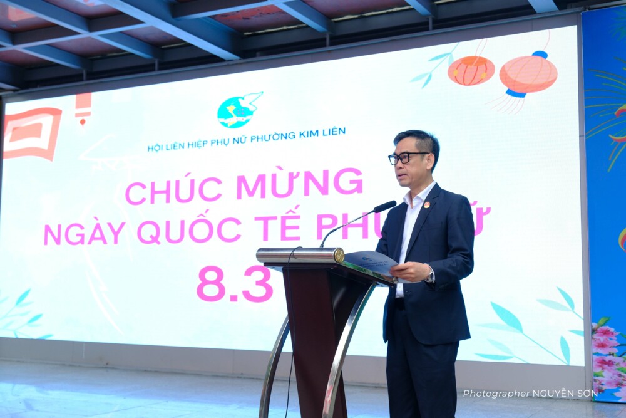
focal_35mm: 45
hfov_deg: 43.6
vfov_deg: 29.9
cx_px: 313
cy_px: 209
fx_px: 783
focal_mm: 30.2
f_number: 4
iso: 800
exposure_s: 1/160
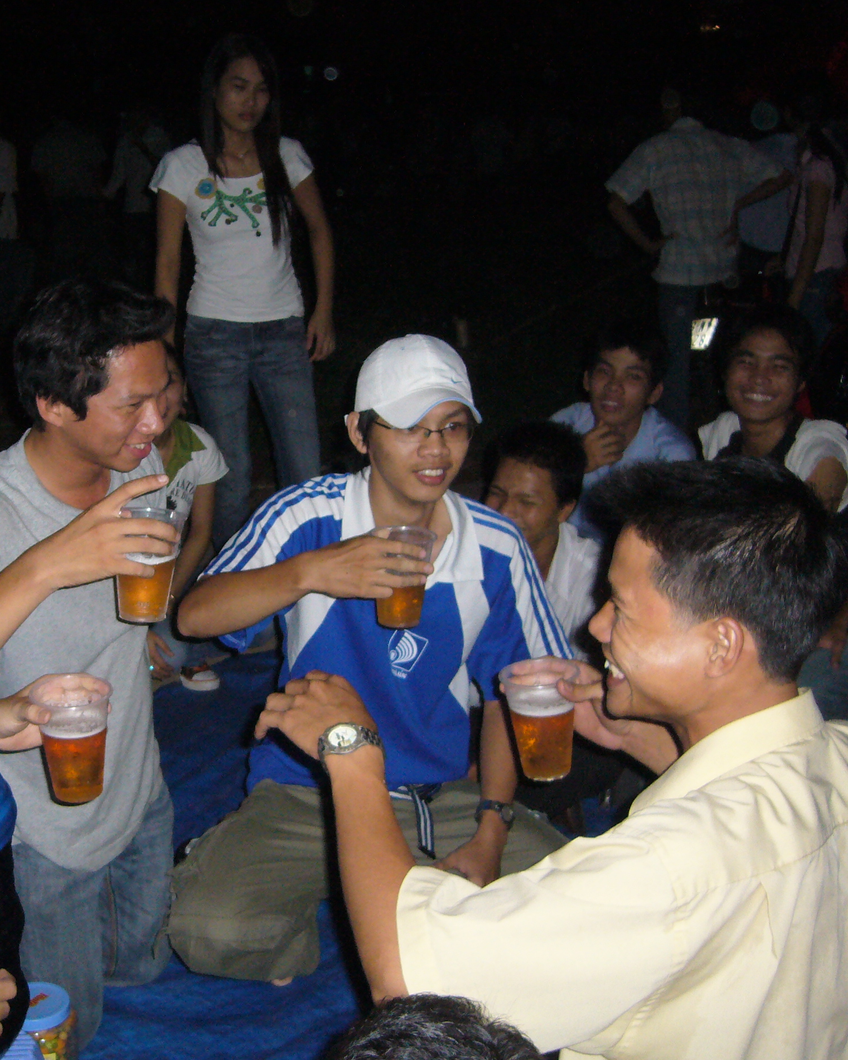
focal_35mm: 46
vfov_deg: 40.3
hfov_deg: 32.4
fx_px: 1443
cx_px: 254
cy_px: 529
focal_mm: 5.8
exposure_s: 1/30
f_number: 2.8
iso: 200
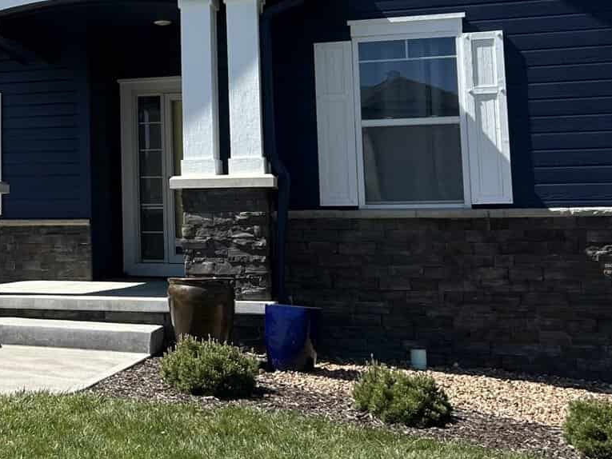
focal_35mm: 68
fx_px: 1202
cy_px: 75
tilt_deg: +7.3
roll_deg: +0.2
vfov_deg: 21.3
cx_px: -22
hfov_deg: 26.7
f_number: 1.5
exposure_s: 1/3077
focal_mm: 5.7
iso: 50
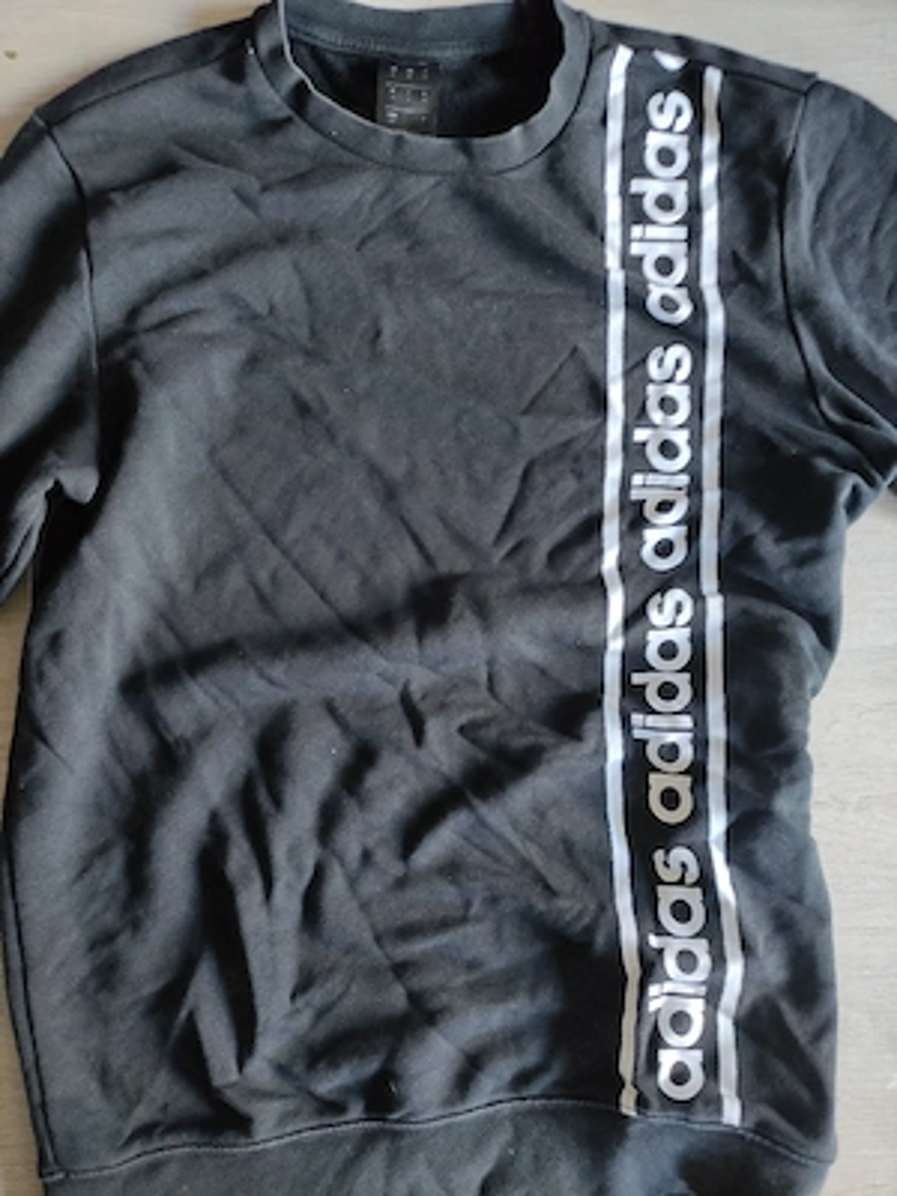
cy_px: 598
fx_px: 864
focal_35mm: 25
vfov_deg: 69.4
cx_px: 448
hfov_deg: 54.9
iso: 1082
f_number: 1.89
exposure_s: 1/20
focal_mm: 5.43
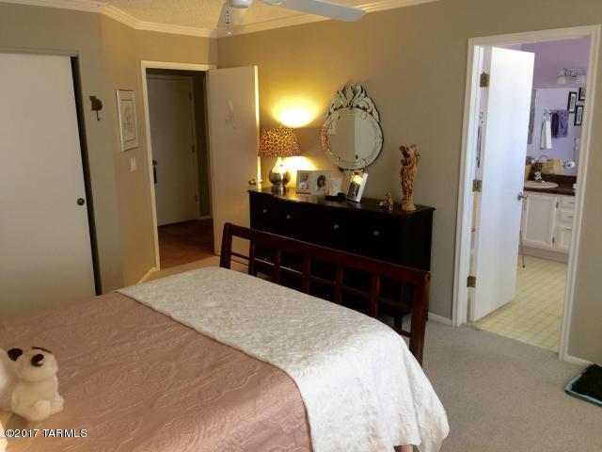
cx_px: 301
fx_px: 504
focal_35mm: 29
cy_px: 226
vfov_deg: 48.2
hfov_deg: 61.7
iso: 40
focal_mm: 4.15
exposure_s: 1/15
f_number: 2.2
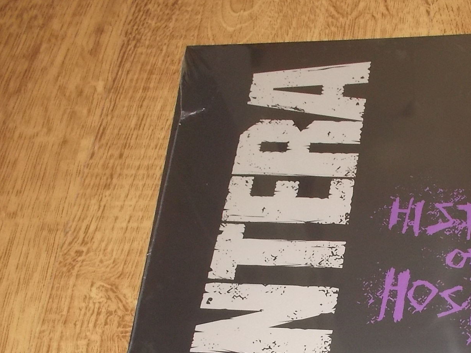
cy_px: 324
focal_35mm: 54
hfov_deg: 34.0
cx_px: 405
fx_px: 735
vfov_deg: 26.1
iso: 200
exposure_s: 1/30
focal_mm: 4.1
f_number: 3.3
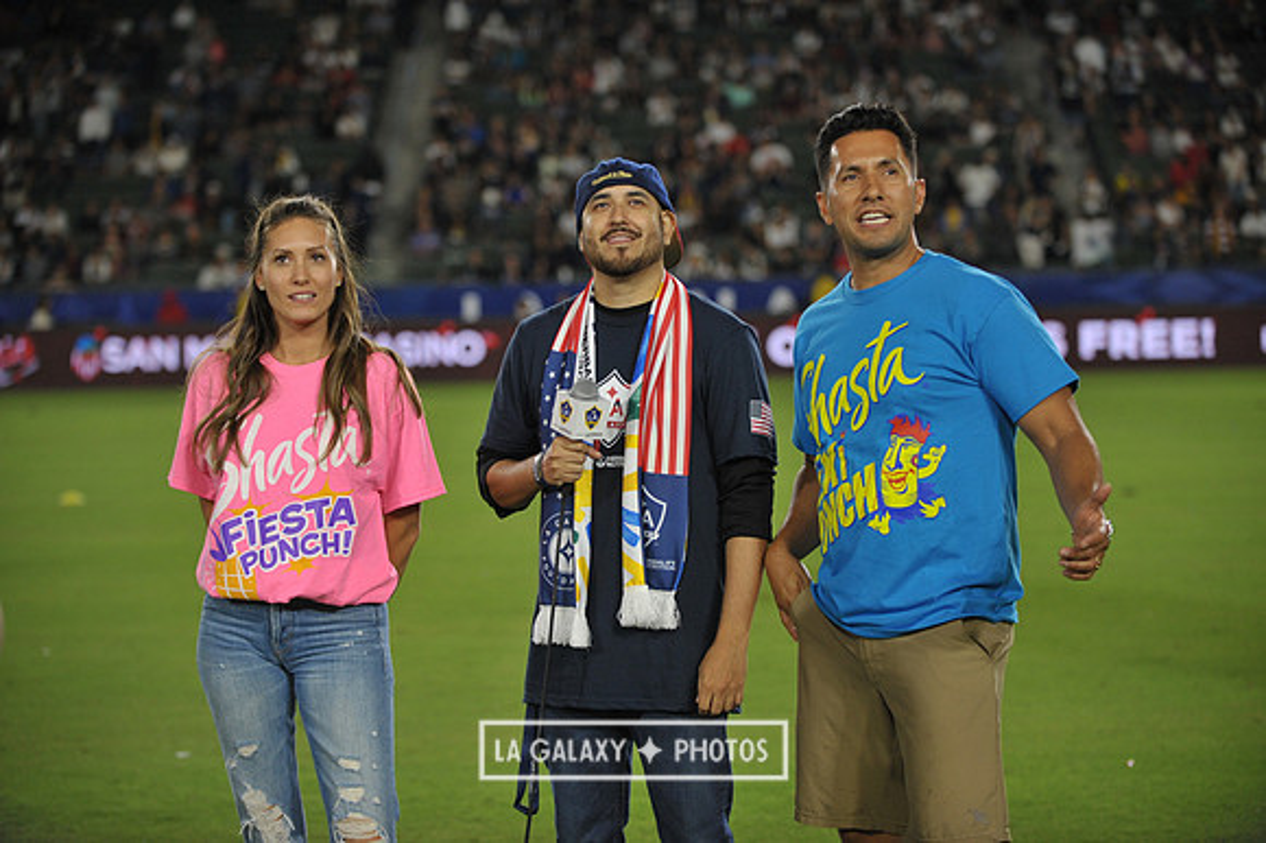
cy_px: 422
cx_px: 633
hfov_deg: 14.7
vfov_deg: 9.8
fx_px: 4920
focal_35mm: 140
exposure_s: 1/1000
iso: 1250
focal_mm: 140
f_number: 2.8
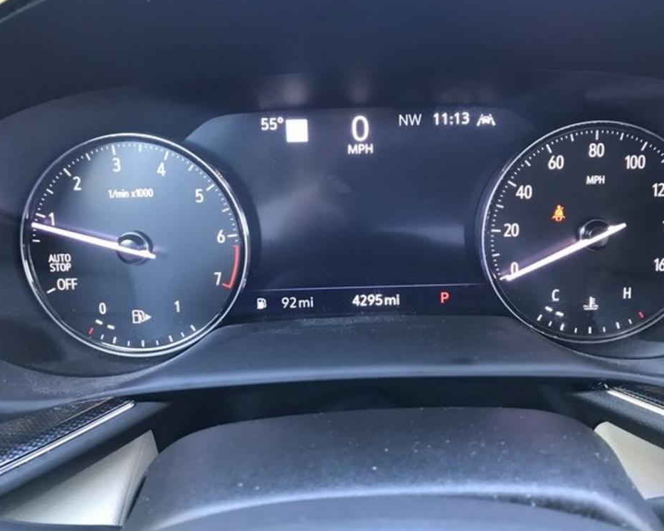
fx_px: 589
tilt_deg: -22.1
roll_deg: +0.5
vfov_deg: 48.5
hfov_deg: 58.7
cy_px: 261
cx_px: 355
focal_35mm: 30
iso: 50
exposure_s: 1/15
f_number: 1.8
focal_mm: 3.99
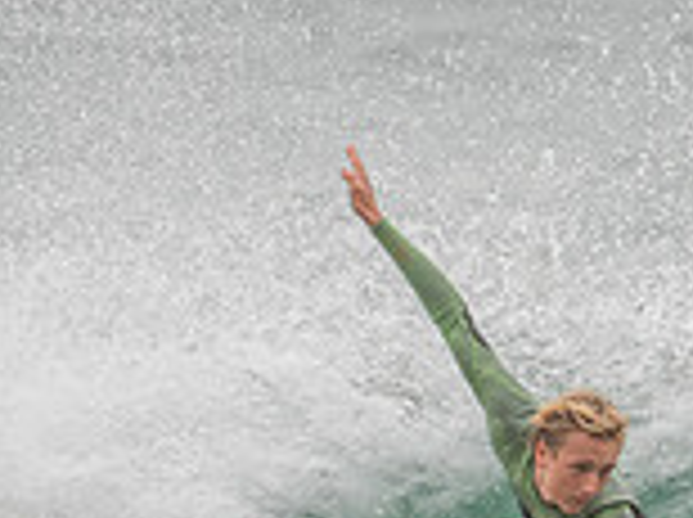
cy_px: 664
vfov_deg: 0.8
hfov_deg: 1.1
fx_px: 36239
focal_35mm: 1813
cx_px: 531
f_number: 5.6
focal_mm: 500
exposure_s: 1/2000
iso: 320
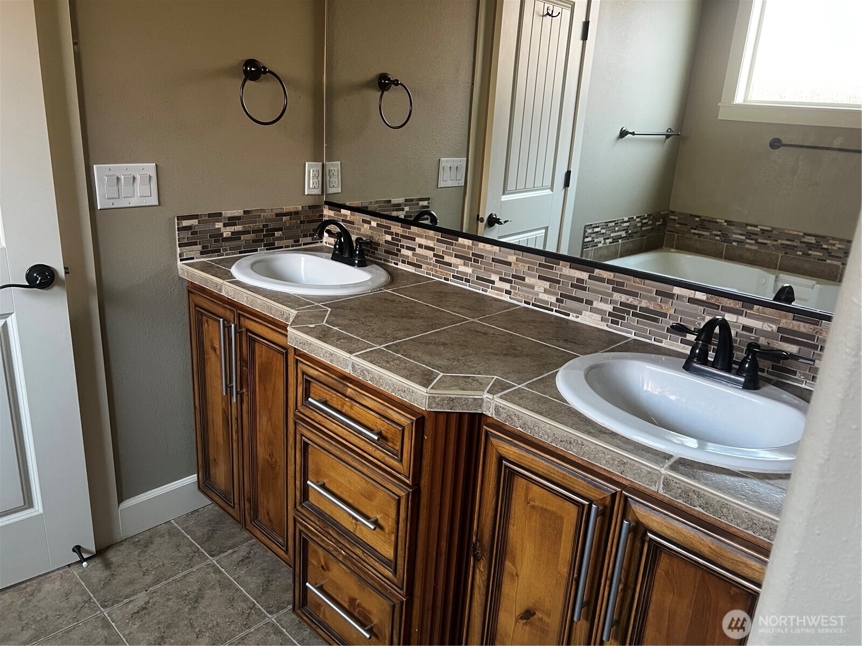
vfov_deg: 53.1
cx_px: 431
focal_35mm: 26
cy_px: 323
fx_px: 647
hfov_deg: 67.3
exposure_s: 1/60
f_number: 1.5
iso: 160
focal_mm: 5.7
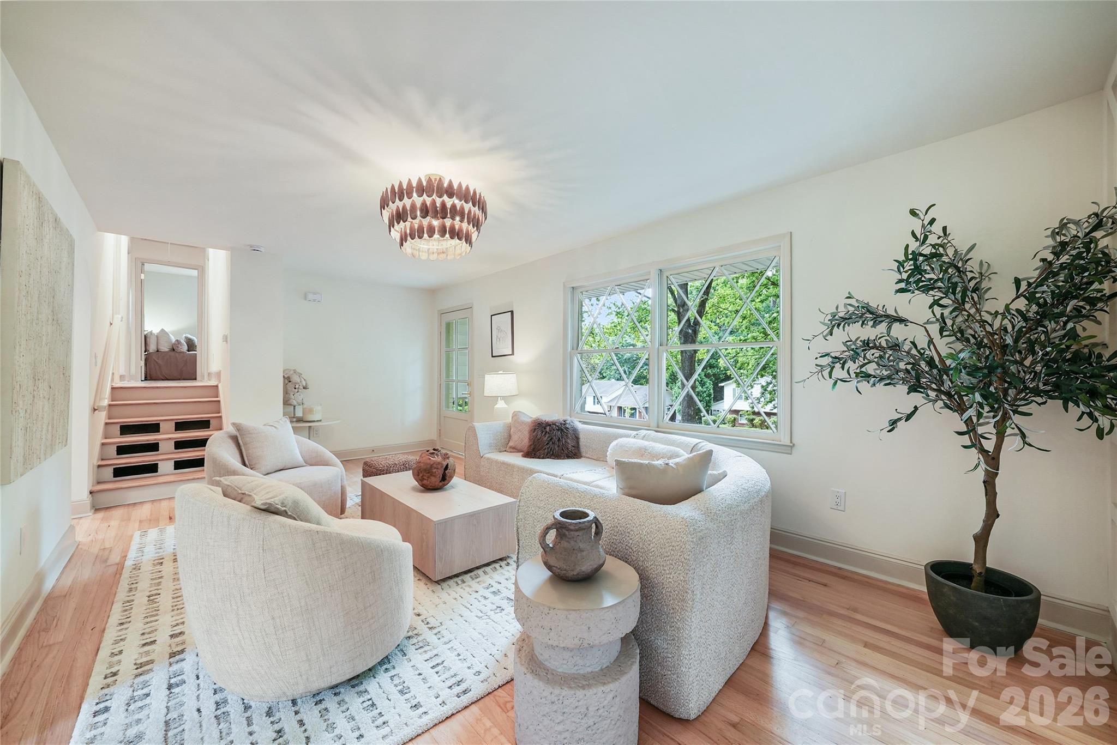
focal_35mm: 13
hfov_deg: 108.3
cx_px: 558
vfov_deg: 85.5
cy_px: 372
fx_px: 403
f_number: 10
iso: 100
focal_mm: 13
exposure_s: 1/1.25
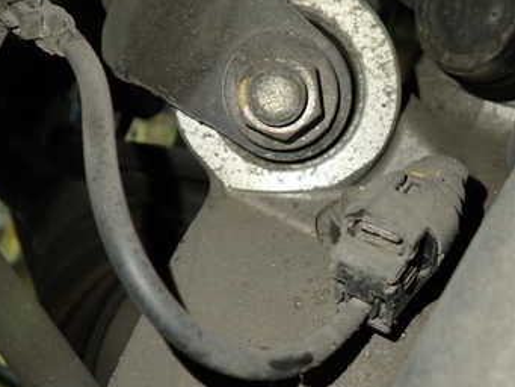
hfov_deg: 42.0
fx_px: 655
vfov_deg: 32.8
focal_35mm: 44
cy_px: 231
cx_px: 365
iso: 200
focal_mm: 4.5
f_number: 2
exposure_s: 1/40
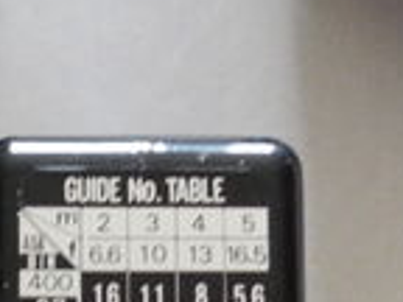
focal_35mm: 284
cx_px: -263
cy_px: 42
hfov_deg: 6.8
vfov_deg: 5.2
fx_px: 3306
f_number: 3.2
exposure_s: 1/24
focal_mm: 8.8
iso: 400
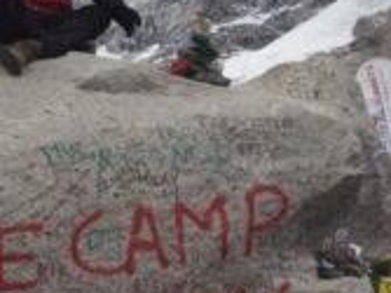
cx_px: -103
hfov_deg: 18.9
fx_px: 1095
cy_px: 26
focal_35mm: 97
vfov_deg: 15.0
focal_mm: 4.71
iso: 106
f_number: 1.79
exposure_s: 1/7128
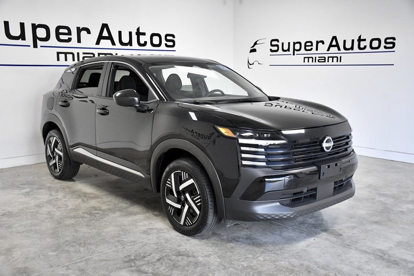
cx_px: 207
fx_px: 414
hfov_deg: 53.1
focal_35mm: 36
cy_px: 138
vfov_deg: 36.9
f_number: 3.8
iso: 2500
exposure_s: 1/800
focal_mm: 24
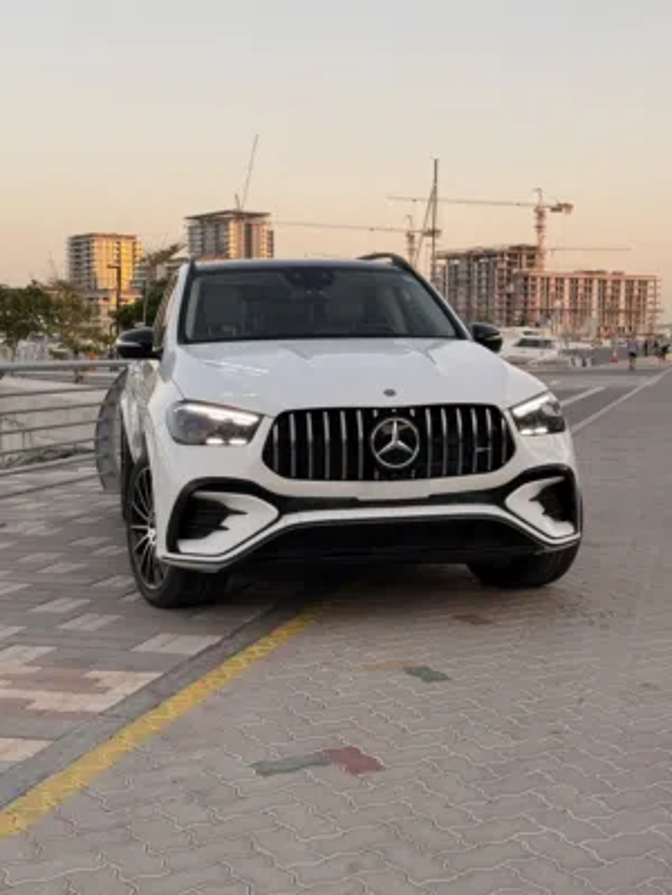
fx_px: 1242
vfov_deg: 39.7
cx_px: 336
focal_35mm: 48
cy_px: 448
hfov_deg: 30.3
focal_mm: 6.76
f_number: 1.78
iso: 64
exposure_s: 1/458
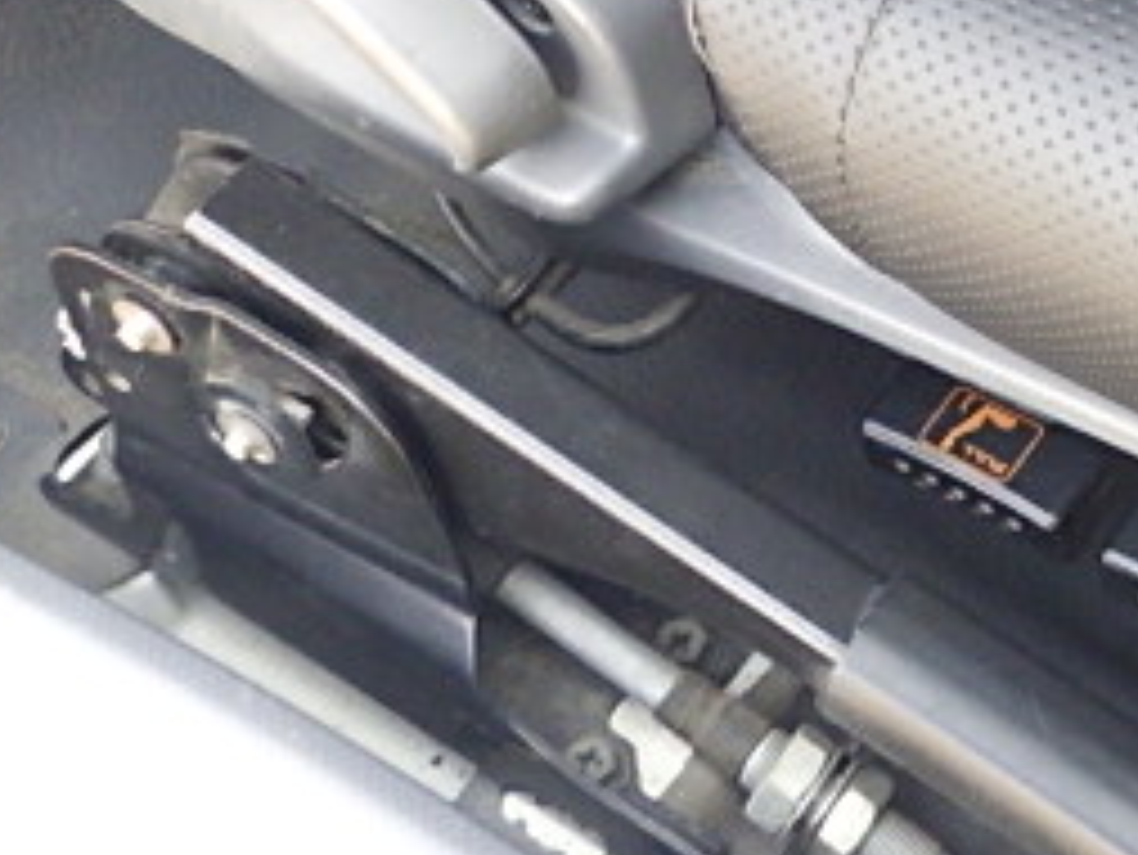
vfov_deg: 16.5
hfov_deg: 21.1
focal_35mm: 86
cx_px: 1372
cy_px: -176
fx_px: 2829
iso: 200
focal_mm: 6.1
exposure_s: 1/50
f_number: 3.8
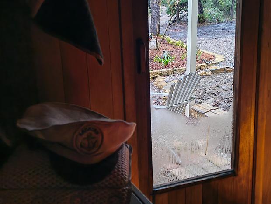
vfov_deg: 56.9
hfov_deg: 71.5
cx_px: 136
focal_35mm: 24
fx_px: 188
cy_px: 102
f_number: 1.9
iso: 2500
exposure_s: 1/25
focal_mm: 6.12
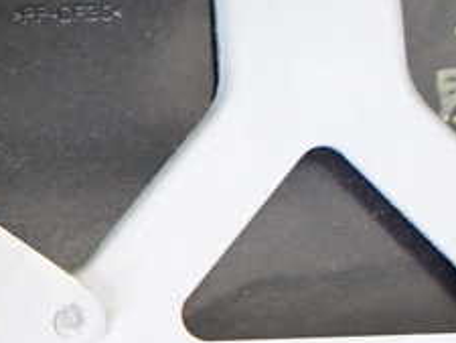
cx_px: -65
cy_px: 451
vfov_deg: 17.3
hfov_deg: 22.8
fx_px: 1054
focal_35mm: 80
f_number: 2.3
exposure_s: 1/125
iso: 800
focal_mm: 5.4
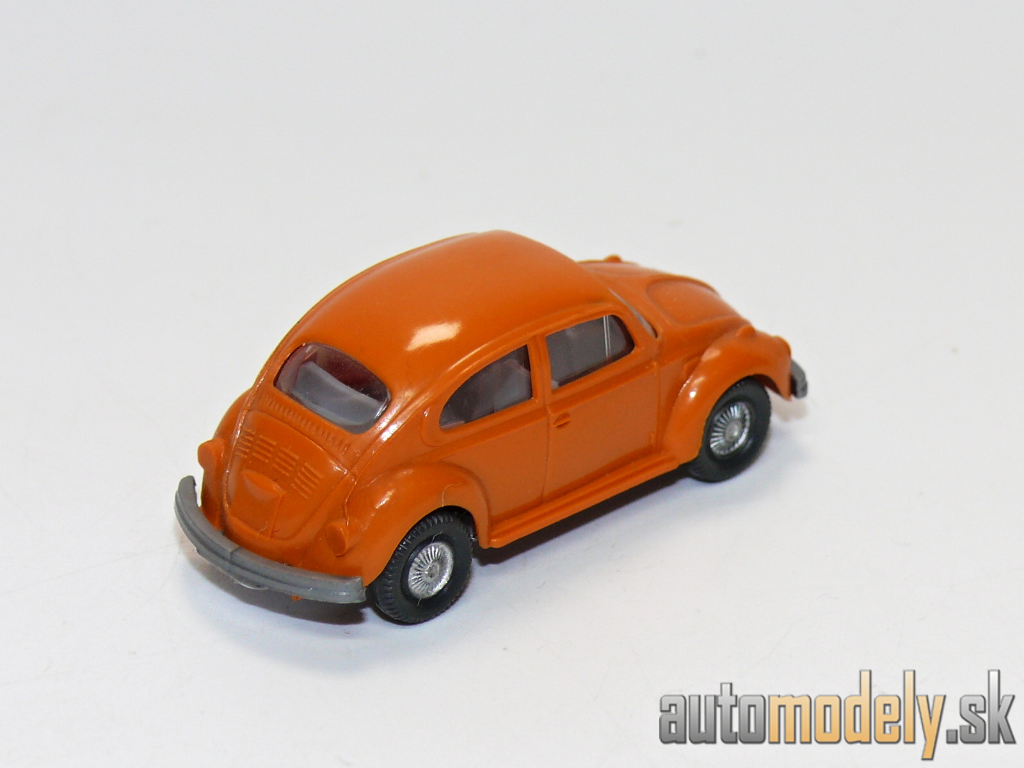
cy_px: 384
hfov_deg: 13.1
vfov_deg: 9.8
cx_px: 512
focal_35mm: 151
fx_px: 4467
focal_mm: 18
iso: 100
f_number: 4
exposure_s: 1/30
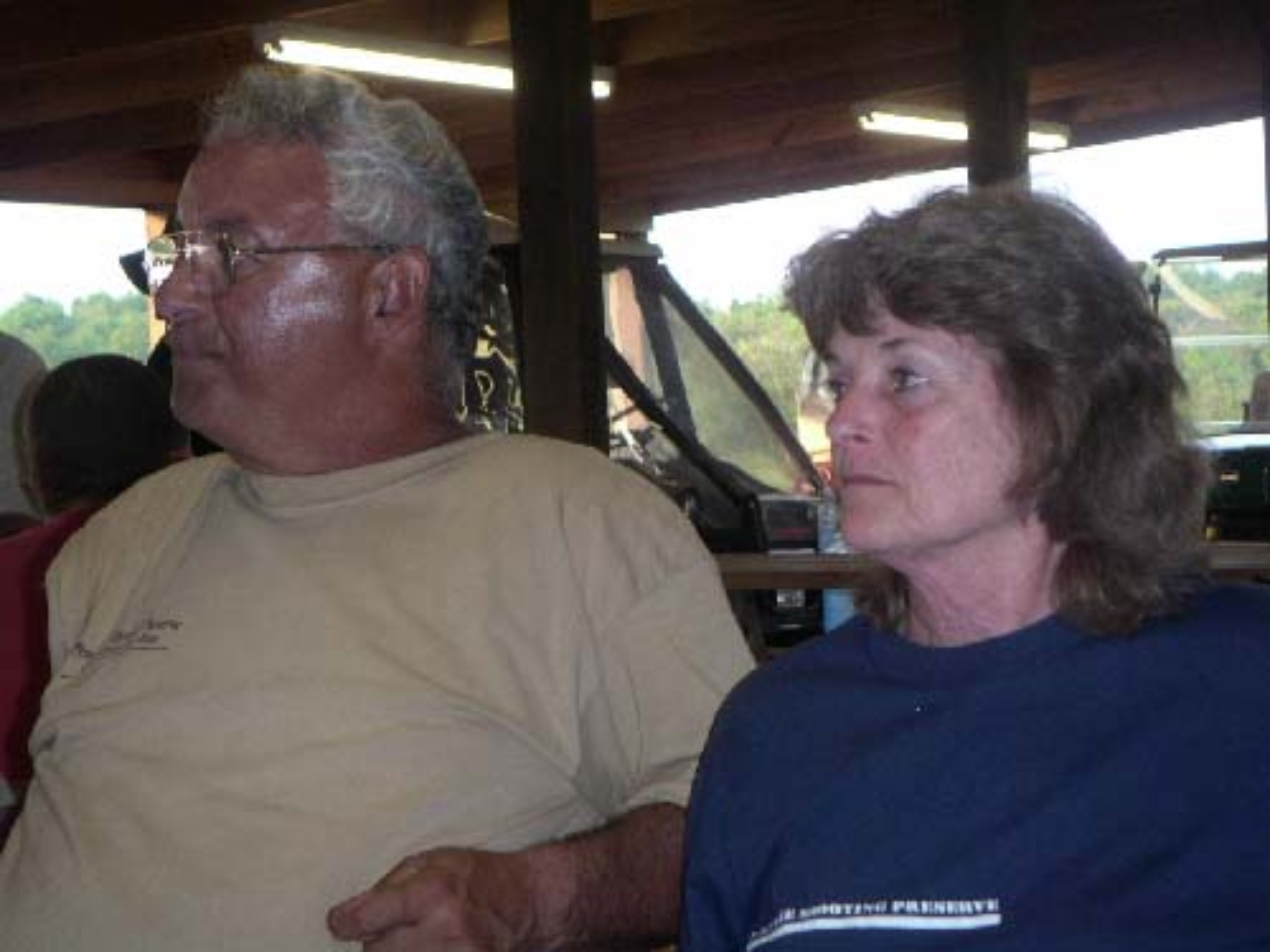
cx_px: 635
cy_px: 476
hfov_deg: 20.2
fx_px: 3559
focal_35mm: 97
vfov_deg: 15.2
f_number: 3.5
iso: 160
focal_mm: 15
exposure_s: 1/100
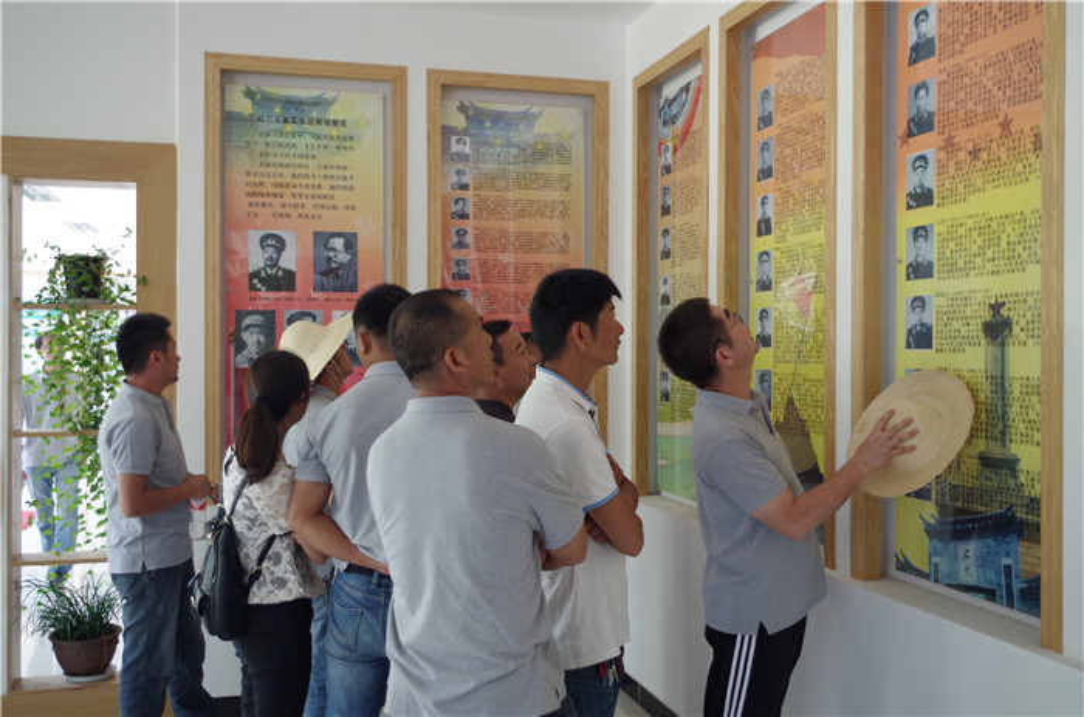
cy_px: 358
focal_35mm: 36
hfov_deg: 53.2
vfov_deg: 36.7
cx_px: 542
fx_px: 1081
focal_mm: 24.38
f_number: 4
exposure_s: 1/50
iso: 800
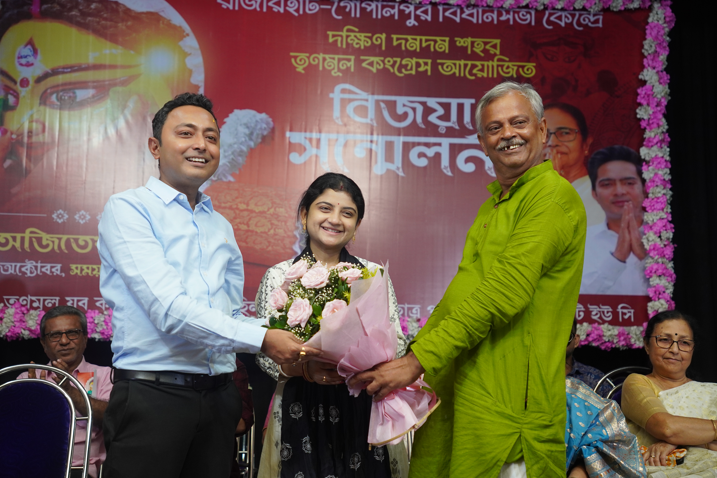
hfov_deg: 39.1
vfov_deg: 26.7
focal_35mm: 51
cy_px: 241
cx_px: 358
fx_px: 1009
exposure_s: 1/200
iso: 640
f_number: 3.2
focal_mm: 33.1
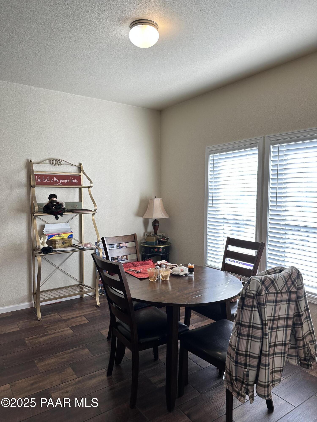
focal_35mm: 24
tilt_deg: -3.3
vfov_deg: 71.6
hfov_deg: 56.8
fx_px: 293
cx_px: 158
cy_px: 211
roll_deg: -0.6
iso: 64
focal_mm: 6.86
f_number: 1.78
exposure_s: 1/120
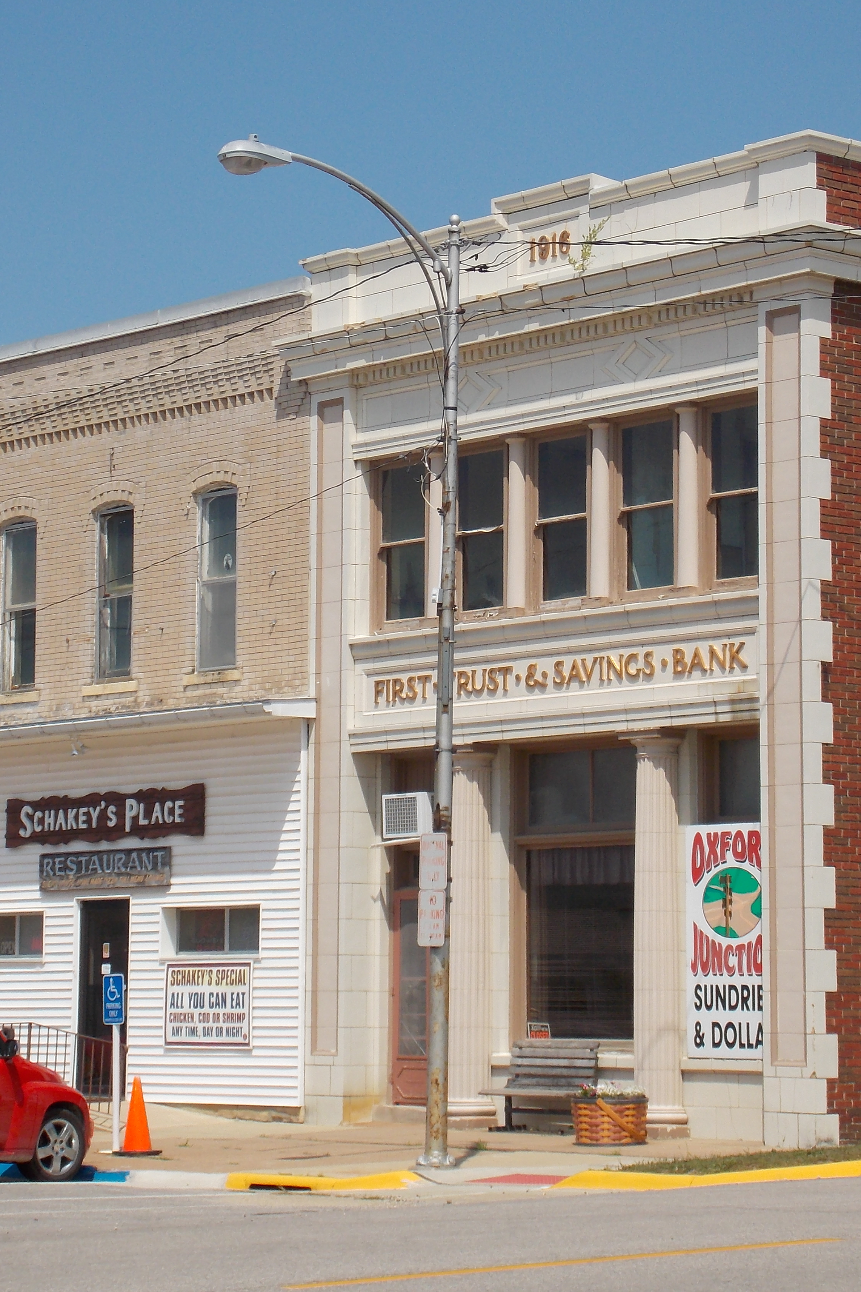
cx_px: 430
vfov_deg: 22.4
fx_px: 3264
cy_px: 644
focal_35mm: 91
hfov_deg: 15.0
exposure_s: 1/1000
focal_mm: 11.5
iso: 80
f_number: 4.1
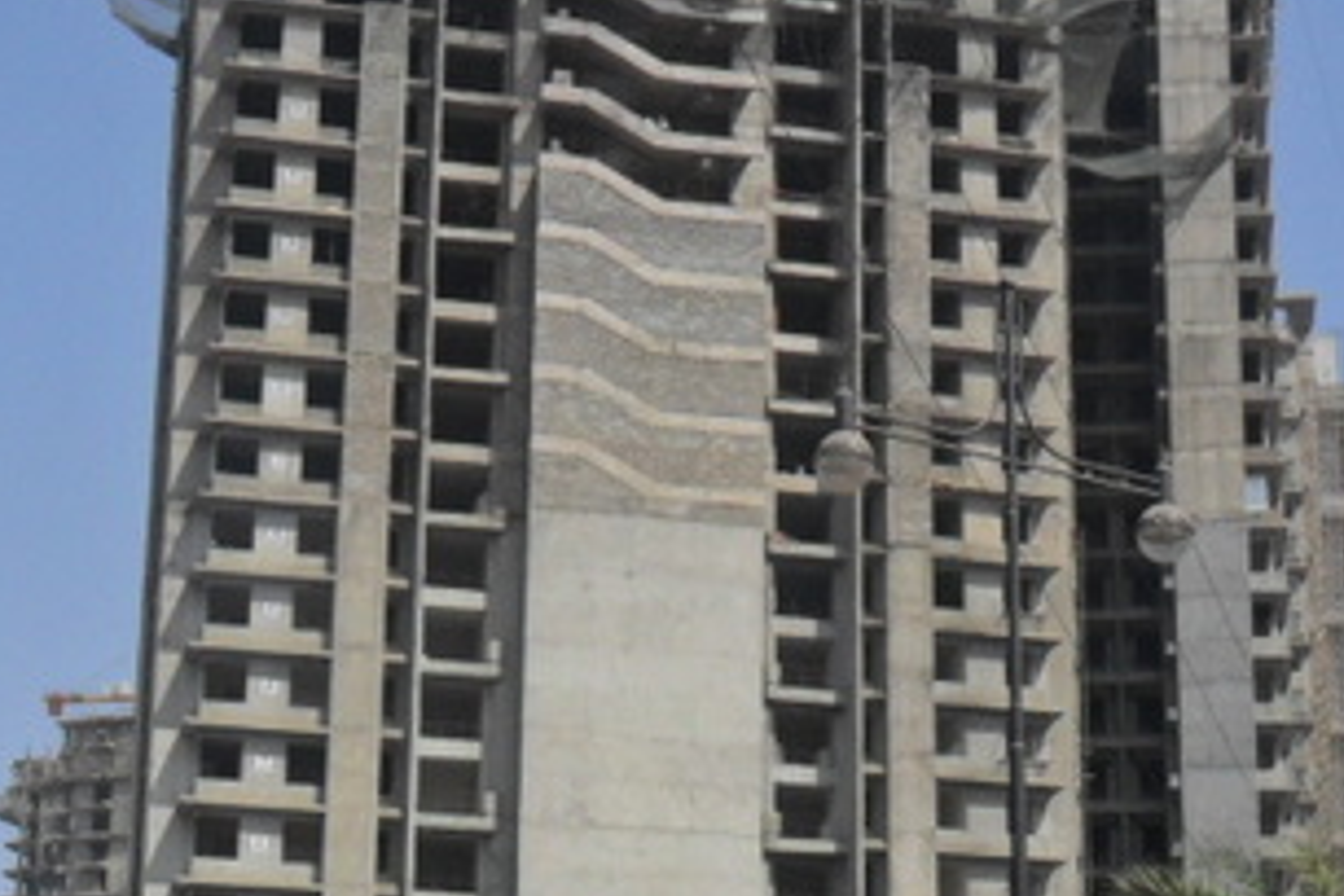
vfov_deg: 15.7
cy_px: 619
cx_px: 518
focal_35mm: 87
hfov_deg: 23.3
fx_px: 3248
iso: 100
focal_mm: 5.7
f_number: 9.4
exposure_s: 1/250
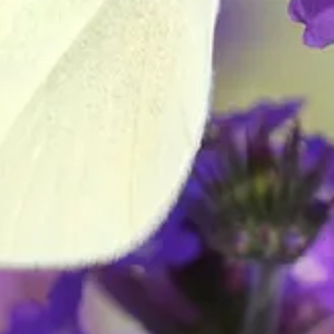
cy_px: -29
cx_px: 73
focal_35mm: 1828
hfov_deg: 1.0
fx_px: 19955
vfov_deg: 1.0
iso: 80
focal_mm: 95.2
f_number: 5.6
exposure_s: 1/160
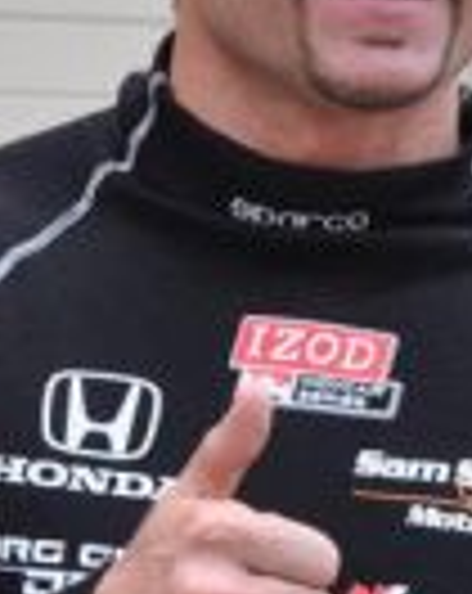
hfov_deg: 4.4
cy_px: 225
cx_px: 384
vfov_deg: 5.5
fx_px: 6185
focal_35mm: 353
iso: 640
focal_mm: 66
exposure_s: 1/200
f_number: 7.1
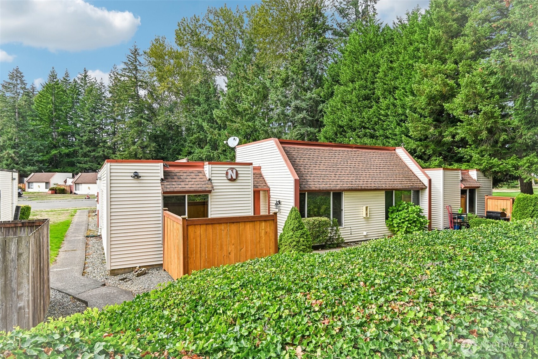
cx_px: 269
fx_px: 329
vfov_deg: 57.2
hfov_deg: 78.6
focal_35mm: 22
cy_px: 180
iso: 400
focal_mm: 22
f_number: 8
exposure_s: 1/400
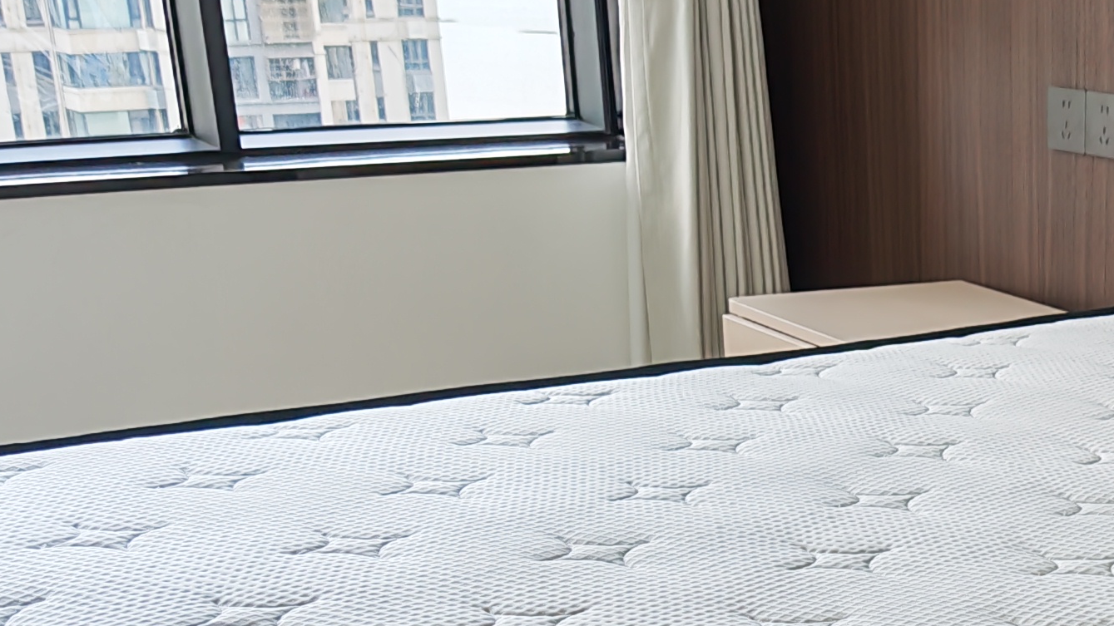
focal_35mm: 80
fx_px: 2363
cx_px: 1146
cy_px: 1085
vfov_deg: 13.7
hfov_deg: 25.1
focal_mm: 6.67
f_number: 1.9
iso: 125
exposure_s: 1/100
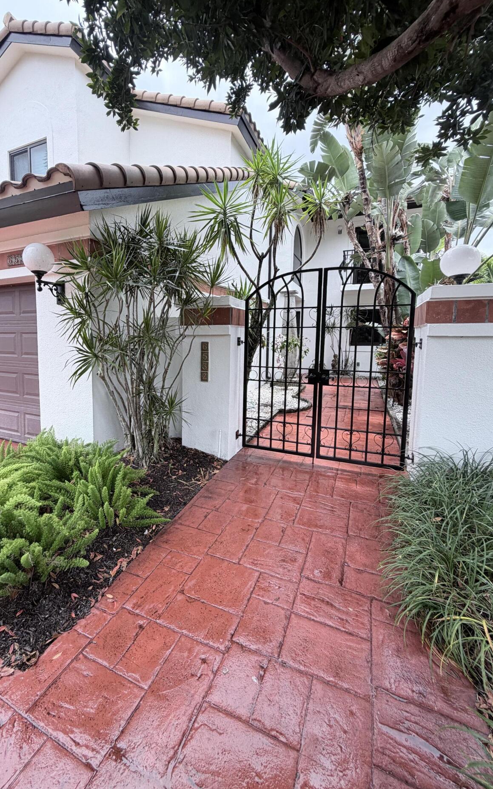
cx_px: 190
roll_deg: -0.3
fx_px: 344
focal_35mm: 16
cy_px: 374
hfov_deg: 70.3
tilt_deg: -4.8
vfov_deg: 97.7
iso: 64
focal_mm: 2.22
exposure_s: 1/502
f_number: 2.2
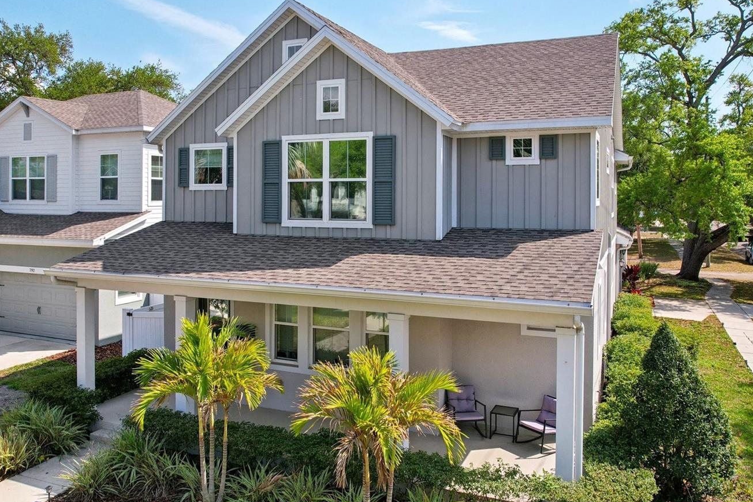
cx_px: 378
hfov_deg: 67.4
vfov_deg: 47.8
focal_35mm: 27
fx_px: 565
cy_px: 282
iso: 130
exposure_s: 1/2000
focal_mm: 8.4
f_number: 2.8
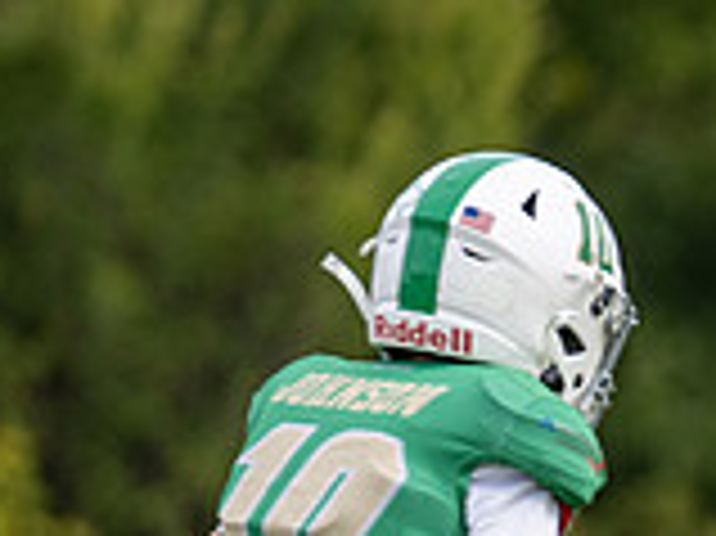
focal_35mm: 1122
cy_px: 687
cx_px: 1409
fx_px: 23190
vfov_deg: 1.3
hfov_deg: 1.8
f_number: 3.5
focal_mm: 200
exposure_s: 1/1250
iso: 200
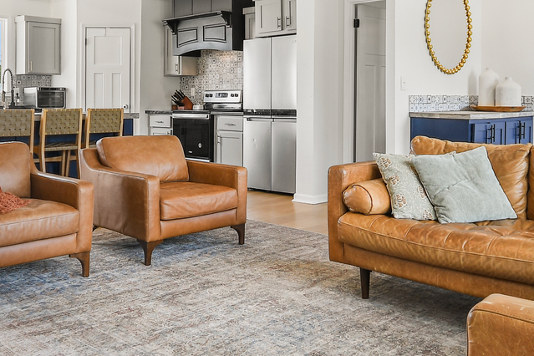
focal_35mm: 38
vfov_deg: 34.5
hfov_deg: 50.7
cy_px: 99
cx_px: 254
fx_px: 564
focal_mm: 10
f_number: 5
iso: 125
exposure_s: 1/60
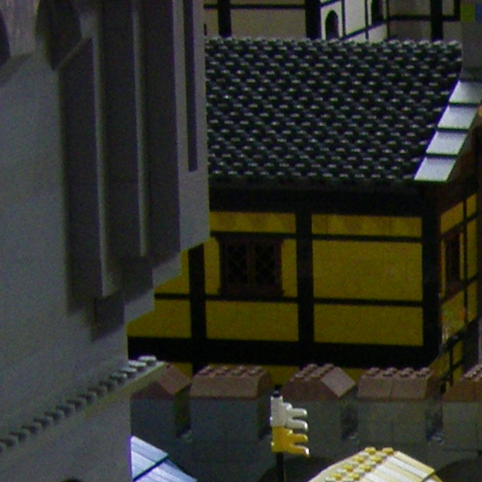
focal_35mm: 216
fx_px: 3403
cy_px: 759
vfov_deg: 7.9
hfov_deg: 7.9
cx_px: 825
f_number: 3.5
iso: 200
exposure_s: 1/50
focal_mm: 6.9
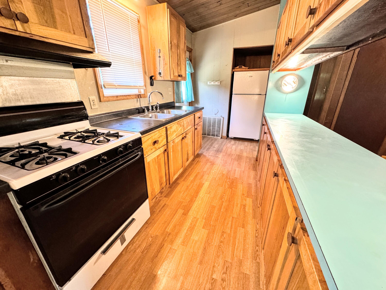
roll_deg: +0.2
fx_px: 156
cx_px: 193
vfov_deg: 85.7
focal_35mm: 14
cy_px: 145
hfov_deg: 102.1
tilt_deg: -20.7
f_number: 2.2
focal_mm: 2.22
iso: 400
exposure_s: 1/60
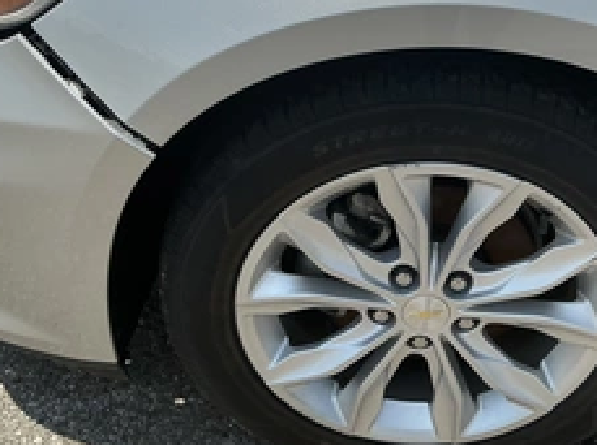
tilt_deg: -32.5
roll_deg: -5.1
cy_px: 203
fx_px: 844
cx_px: 420
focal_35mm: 49
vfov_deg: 29.6
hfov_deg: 38.3
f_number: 1.8
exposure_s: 1/2320
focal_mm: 3
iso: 25
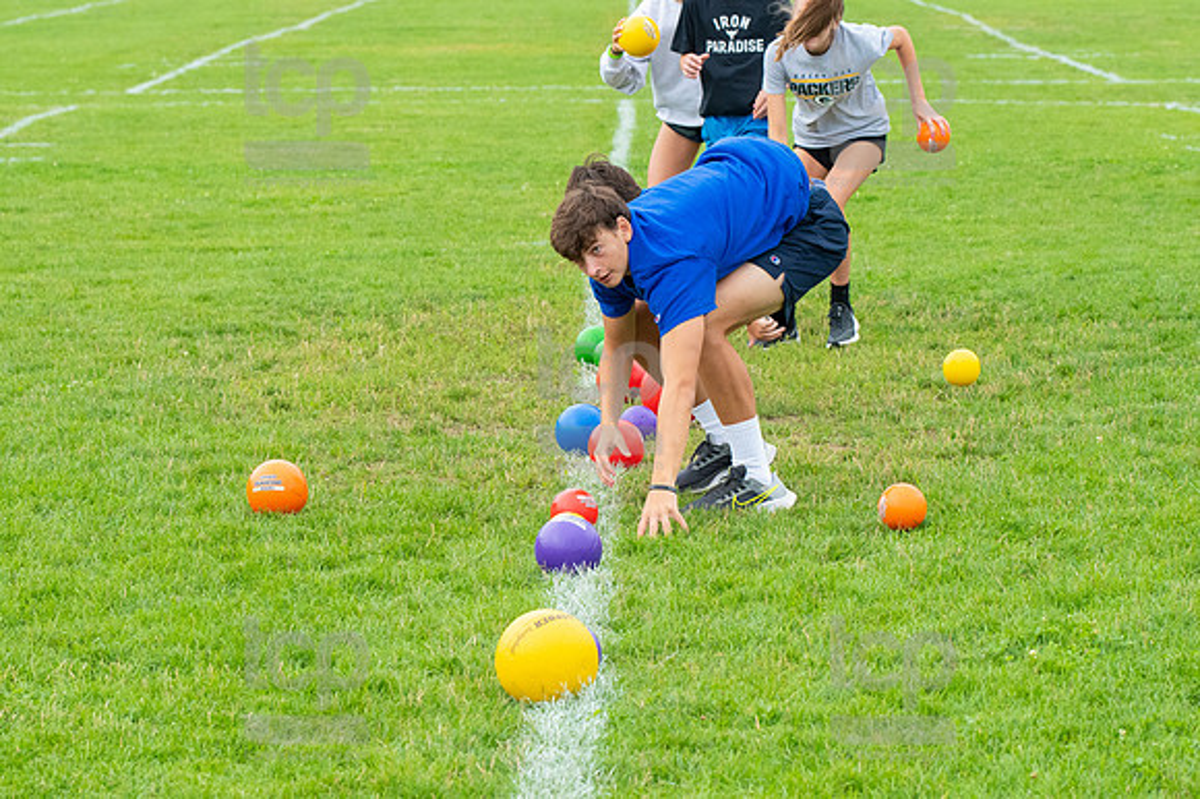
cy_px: 400
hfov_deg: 14.9
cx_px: 600
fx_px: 4597
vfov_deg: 9.9
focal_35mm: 138
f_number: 5.6
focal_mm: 92
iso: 1250
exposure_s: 1/1000
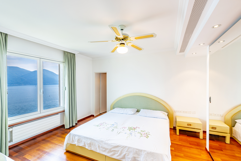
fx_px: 94
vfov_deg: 81.2
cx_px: 120
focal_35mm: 14
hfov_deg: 104.3
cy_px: 80
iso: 100
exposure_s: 1/5
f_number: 9
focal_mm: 14
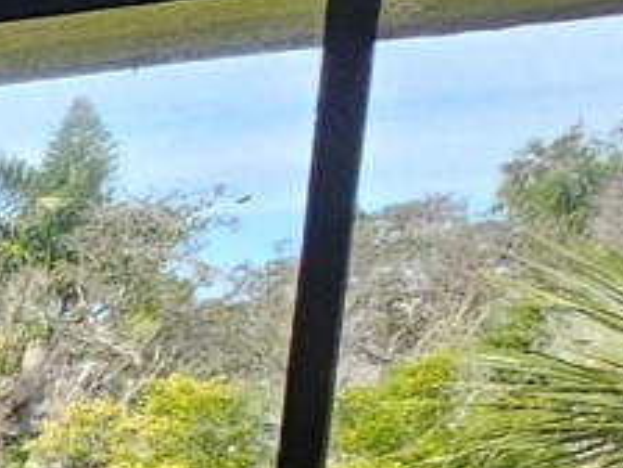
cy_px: 660
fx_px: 1674
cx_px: -1316
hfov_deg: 11.0
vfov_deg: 15.0
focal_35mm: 93
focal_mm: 2.2
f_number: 2.2
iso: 50
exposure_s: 1/276
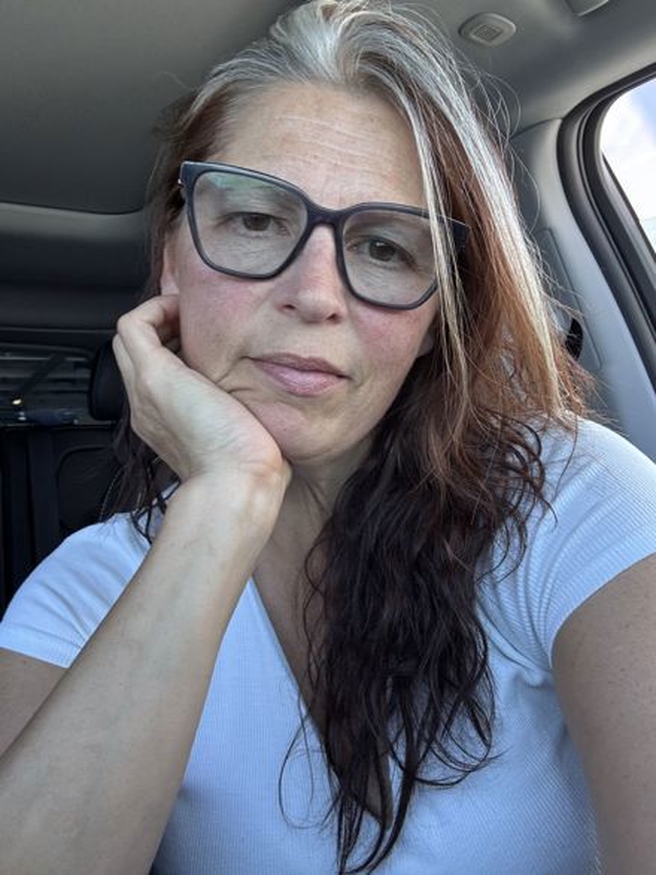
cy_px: 438
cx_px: 328
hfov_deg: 46.8
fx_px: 758
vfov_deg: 60.0
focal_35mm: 30
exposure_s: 1/122
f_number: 1.9
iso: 64
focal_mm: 2.69
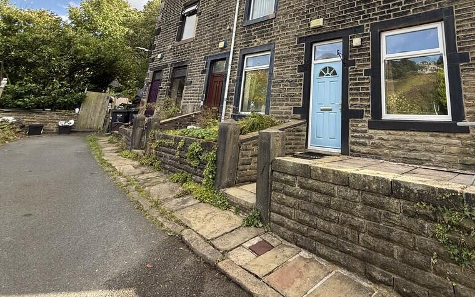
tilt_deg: +14.9
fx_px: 259
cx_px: 304
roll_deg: -2.8
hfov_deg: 83.0
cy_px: 59
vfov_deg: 55.4
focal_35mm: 20
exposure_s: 1/445
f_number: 2.2
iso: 64
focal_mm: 2.22
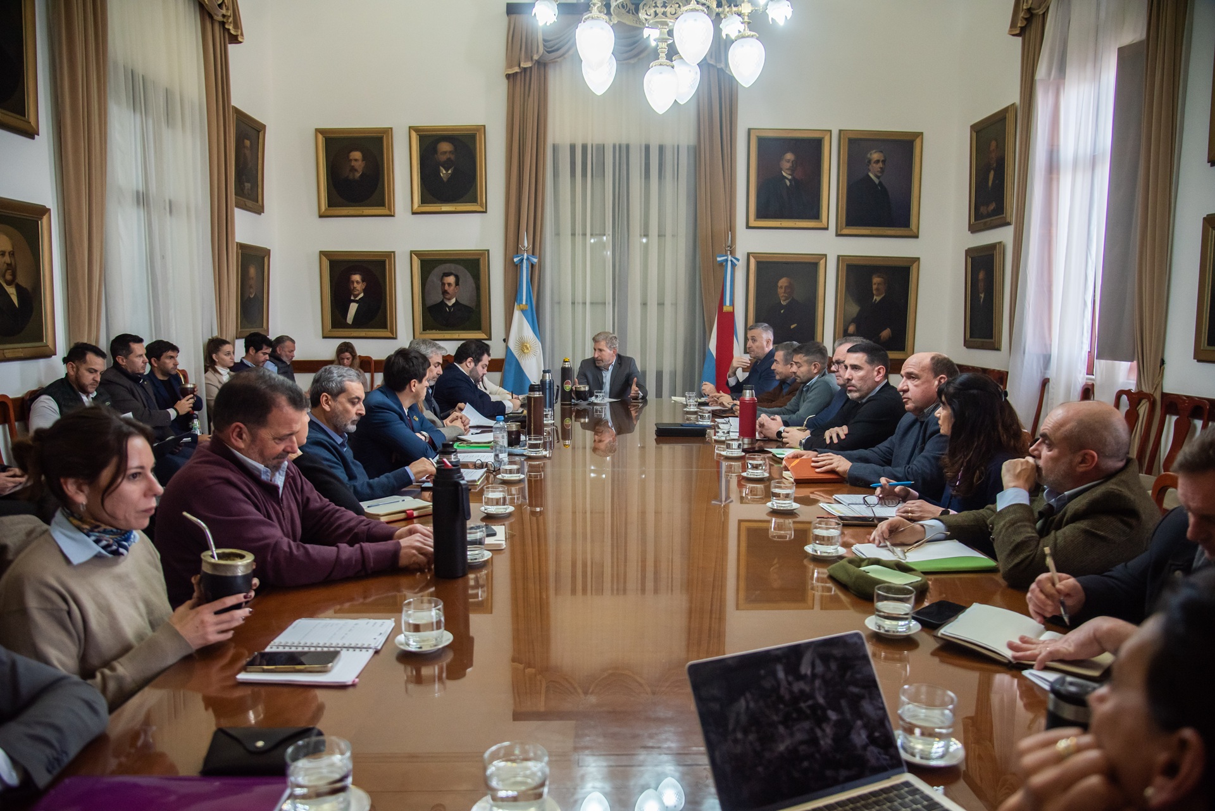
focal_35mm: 24
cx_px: 608
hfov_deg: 73.7
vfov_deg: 53.2
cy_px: 406
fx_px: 810
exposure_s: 1/250
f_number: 4
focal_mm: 24
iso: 1250
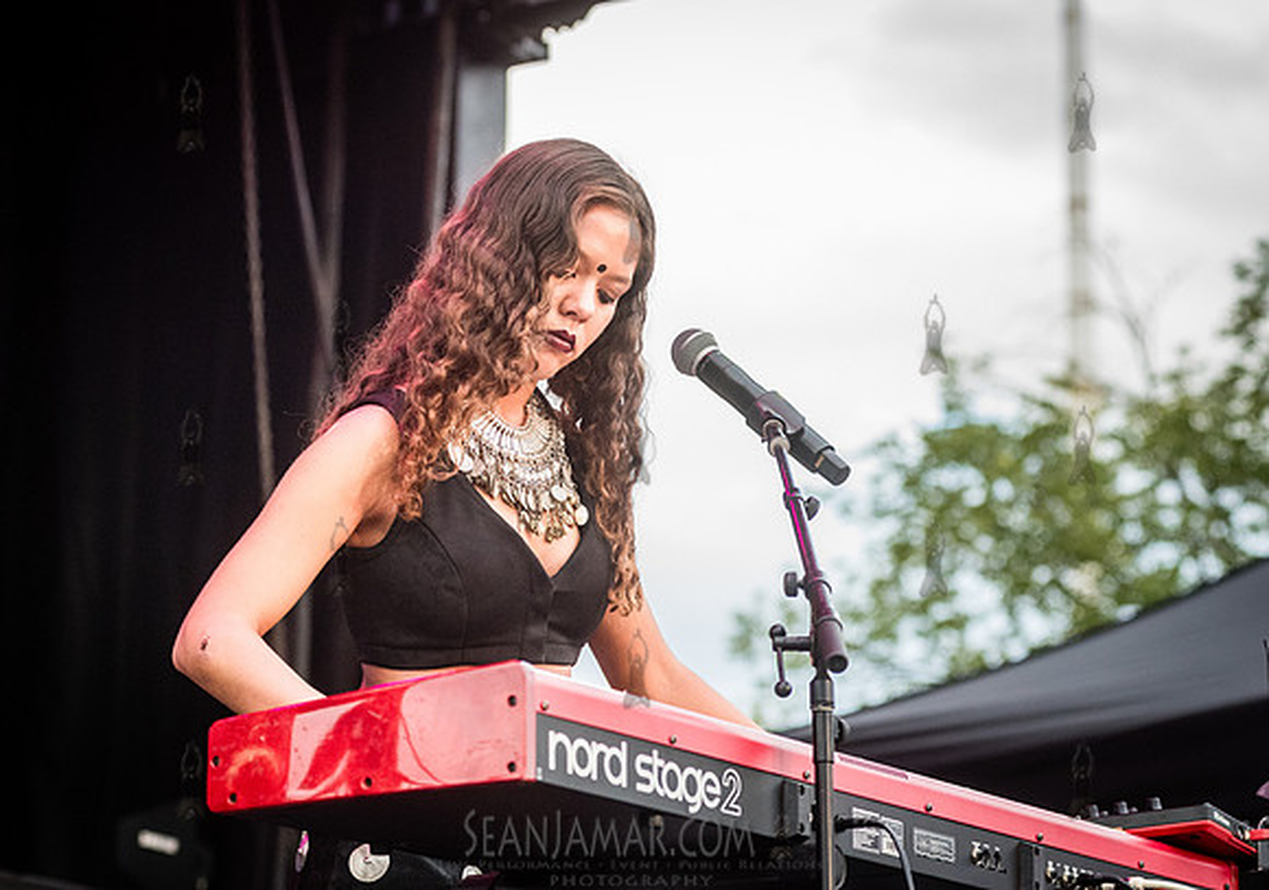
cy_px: 436
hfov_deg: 18.5
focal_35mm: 109
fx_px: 3898
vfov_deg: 13.0
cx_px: 587
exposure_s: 1/1250
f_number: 4.5
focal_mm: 92
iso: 3200
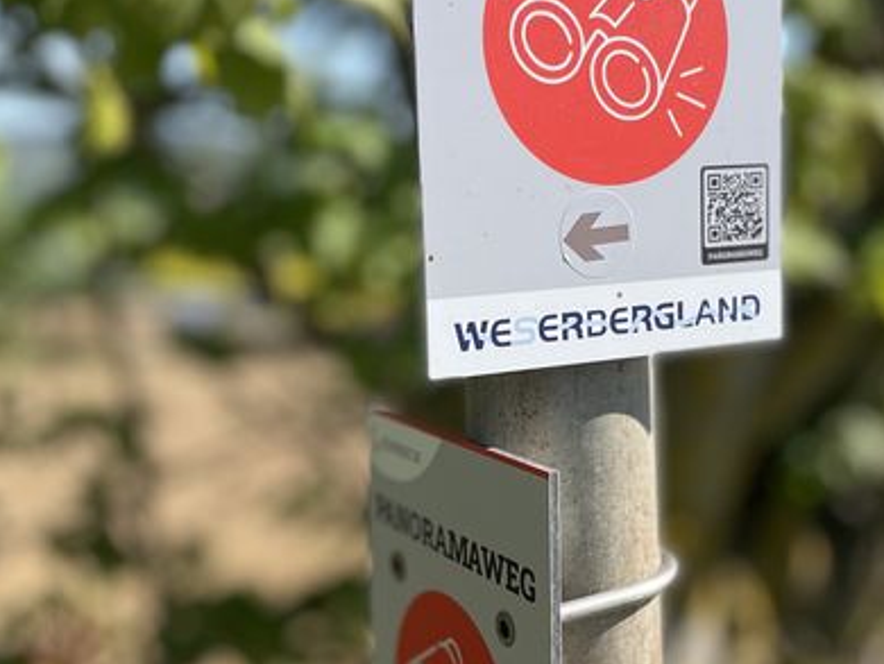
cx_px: 562
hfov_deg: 46.3
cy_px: 197
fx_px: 1022
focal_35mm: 40
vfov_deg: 35.5
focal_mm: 4.2
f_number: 1.6
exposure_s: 1/2817
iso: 50
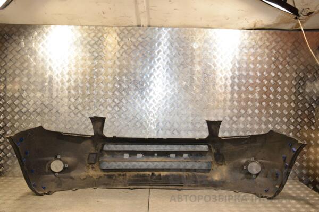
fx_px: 279
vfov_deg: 41.7
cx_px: 160
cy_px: 106
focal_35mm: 32
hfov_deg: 59.5
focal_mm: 21
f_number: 5
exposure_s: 1/200
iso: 800
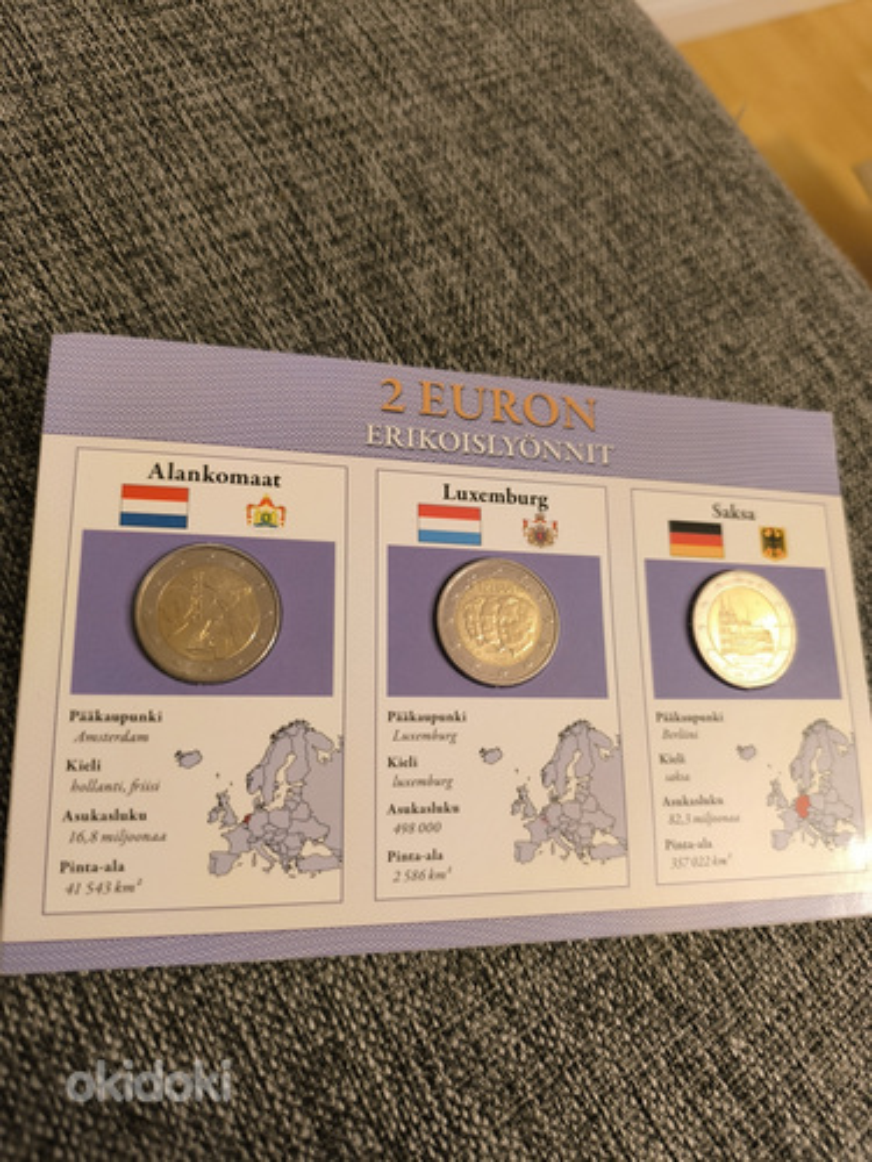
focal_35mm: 23
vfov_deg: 73.9
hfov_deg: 58.9
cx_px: 436
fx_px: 773
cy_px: 581
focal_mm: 6.14
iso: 1000
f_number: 1.65
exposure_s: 1/25
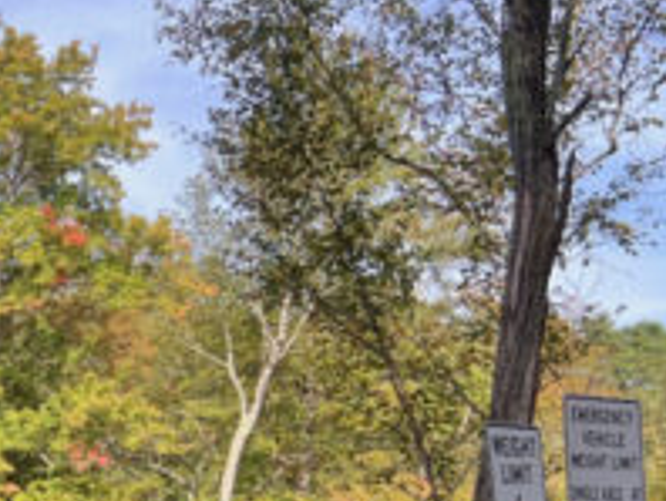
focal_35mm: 84
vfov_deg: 17.1
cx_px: -272
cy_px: 525
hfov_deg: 20.6
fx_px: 1618
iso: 50
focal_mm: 5.7
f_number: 1.5
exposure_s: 1/1311
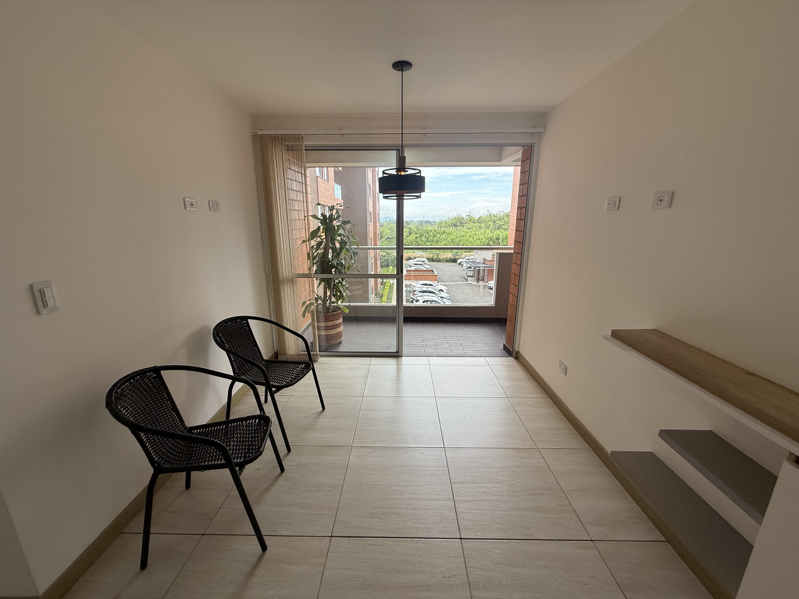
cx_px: 400
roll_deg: -0.9
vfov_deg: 85.7
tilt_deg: -13.4
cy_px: 300
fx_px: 323
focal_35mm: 14
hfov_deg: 102.1
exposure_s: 1/290
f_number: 2.2
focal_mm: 2.22
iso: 64
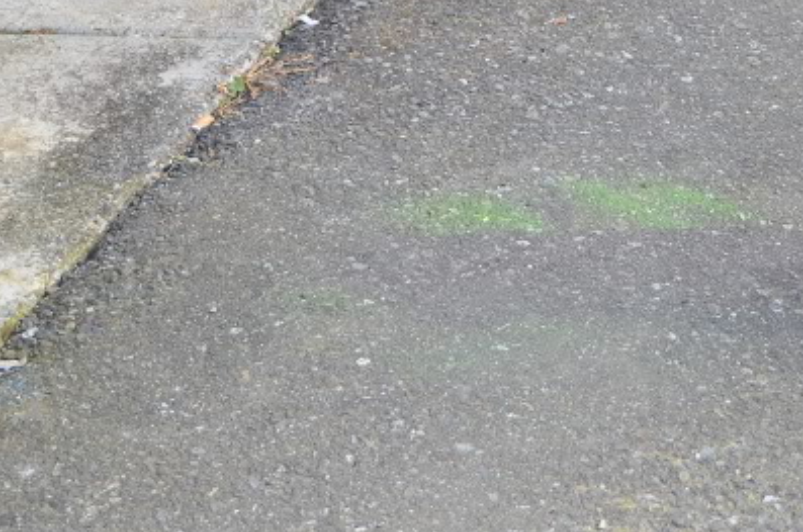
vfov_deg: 10.1
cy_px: 81
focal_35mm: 135
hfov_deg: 14.7
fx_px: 3012
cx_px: 930
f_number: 5
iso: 140
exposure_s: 1/50
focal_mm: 35
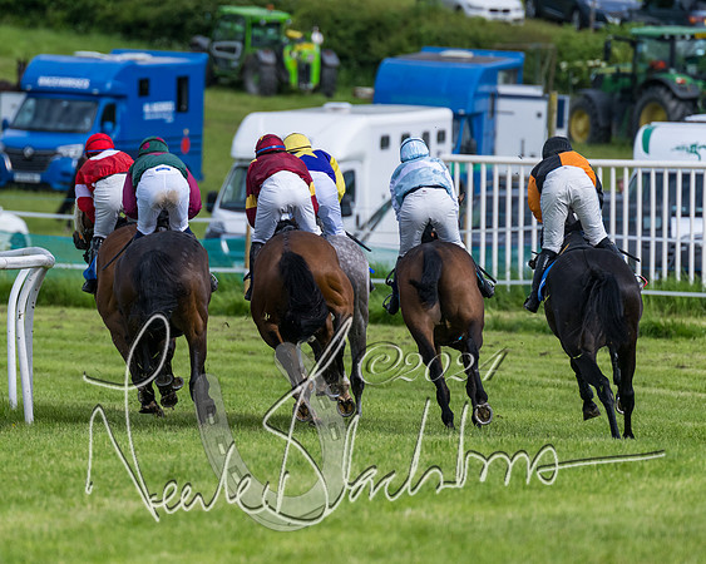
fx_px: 9884
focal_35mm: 473
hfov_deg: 4.1
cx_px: 282
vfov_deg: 3.3
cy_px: 282
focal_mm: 280
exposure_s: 1/4000
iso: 400
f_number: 4
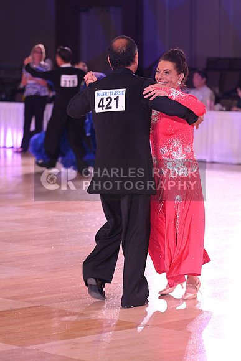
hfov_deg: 9.5
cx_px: 120
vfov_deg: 14.2
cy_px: 180
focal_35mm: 145
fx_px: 1455
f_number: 4.5
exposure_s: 1/200
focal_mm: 145
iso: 1000
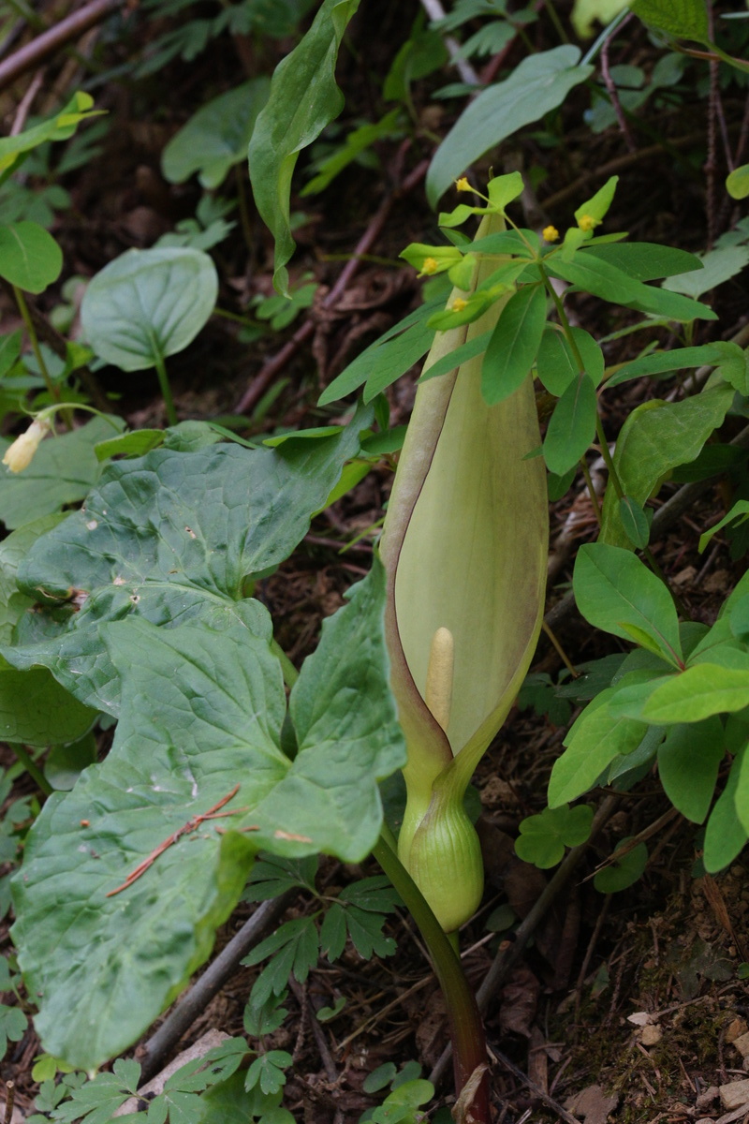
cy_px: 562
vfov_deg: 13.0
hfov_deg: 8.7
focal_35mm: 158
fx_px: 4915
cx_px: 374
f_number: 10
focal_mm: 105
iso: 800
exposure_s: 1/60
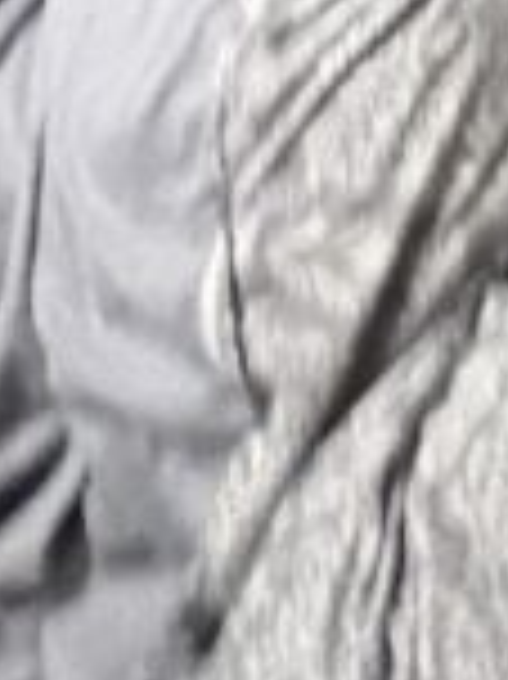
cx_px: 1457
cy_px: -1151
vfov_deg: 12.9
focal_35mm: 90
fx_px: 1764
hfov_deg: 11.3
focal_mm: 2.22
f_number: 2.2
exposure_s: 1/40
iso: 1000
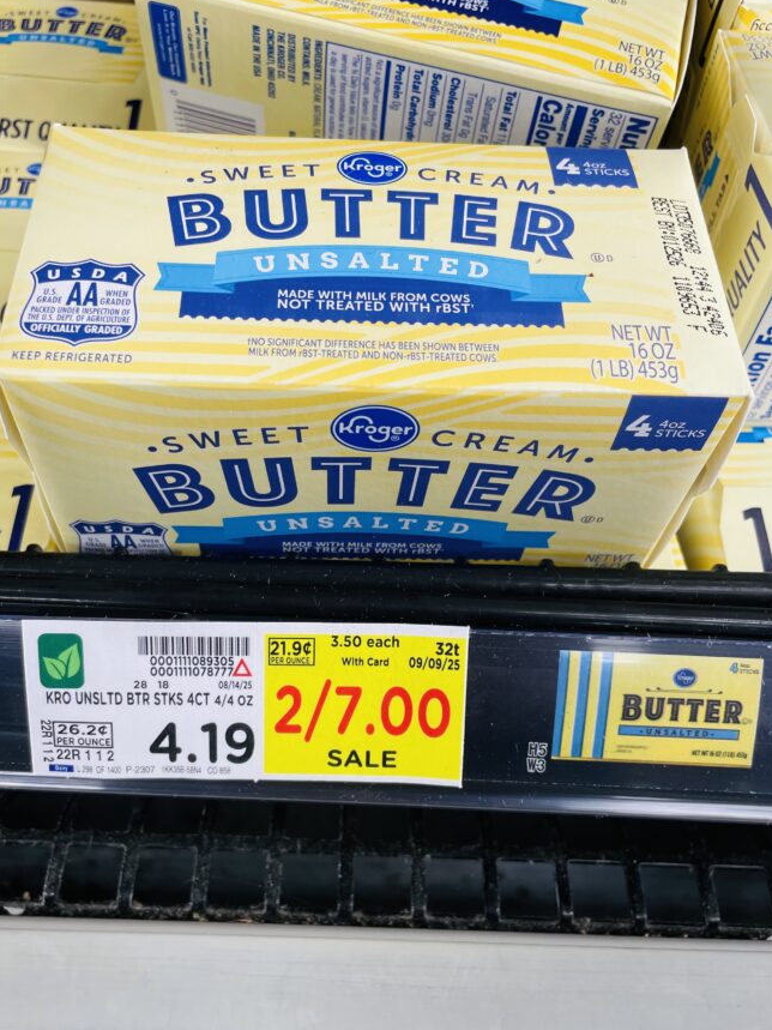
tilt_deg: -58.3
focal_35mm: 31
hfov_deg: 45.4
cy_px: 541
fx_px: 922
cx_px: 344
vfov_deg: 58.3
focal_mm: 4.2
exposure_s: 1/66
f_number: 1.6
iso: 50
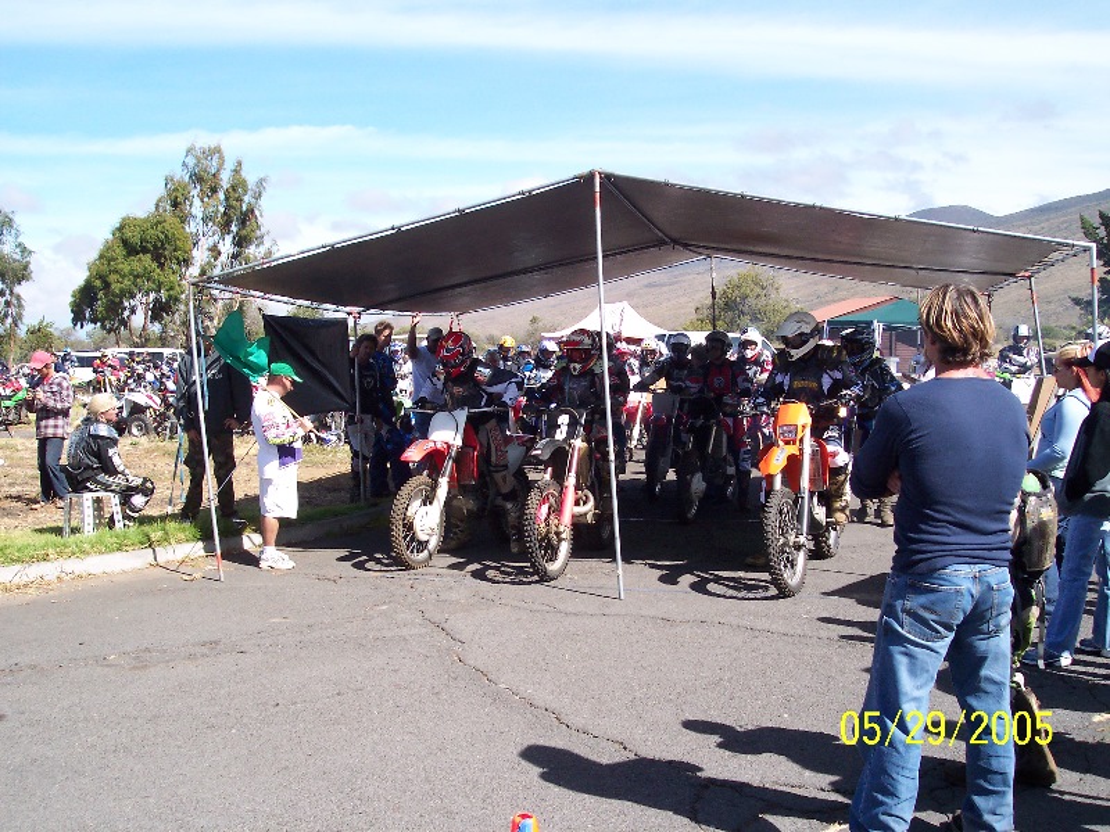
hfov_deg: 49.0
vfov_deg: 37.7
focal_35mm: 38
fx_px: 1219
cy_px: 416
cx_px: 555
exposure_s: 1/500
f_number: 4.8
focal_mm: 8
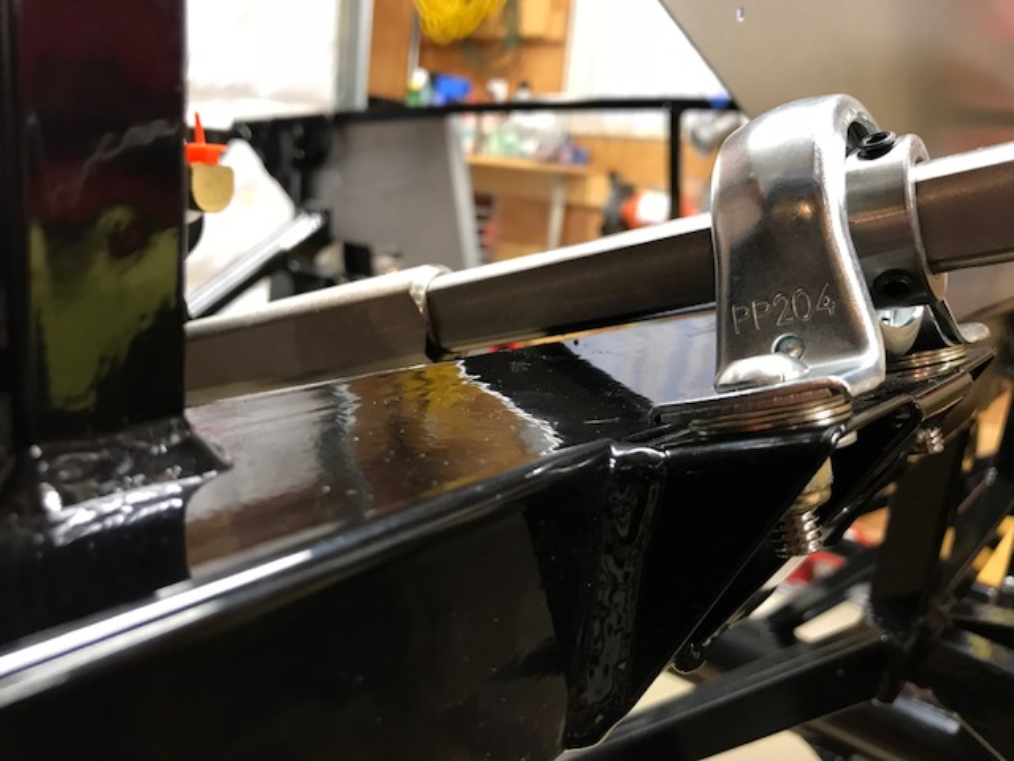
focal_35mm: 28
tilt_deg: -13.2
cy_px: 380
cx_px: 507
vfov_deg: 49.7
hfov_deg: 63.4
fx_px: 820
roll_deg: -6.5
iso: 50
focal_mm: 3.99
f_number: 1.8
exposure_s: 1/15
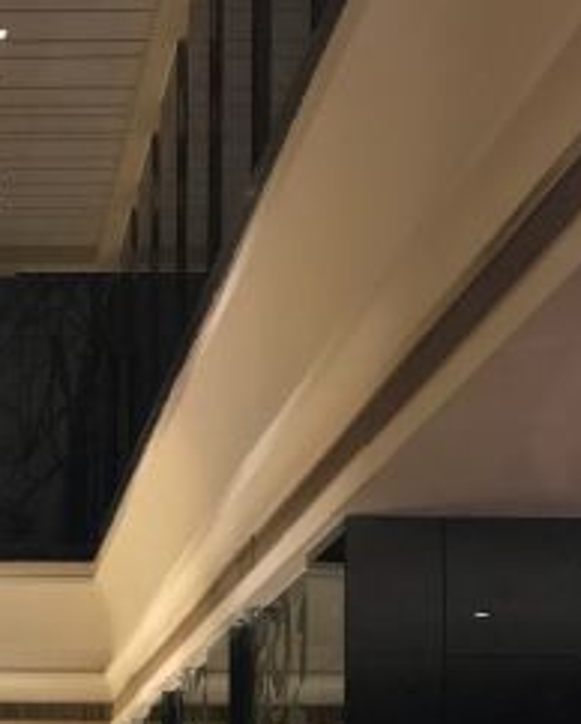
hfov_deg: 18.2
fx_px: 1696
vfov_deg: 22.8
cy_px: 784
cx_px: -157
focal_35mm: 79
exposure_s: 1/5
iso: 80
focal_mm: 3.99
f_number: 1.8
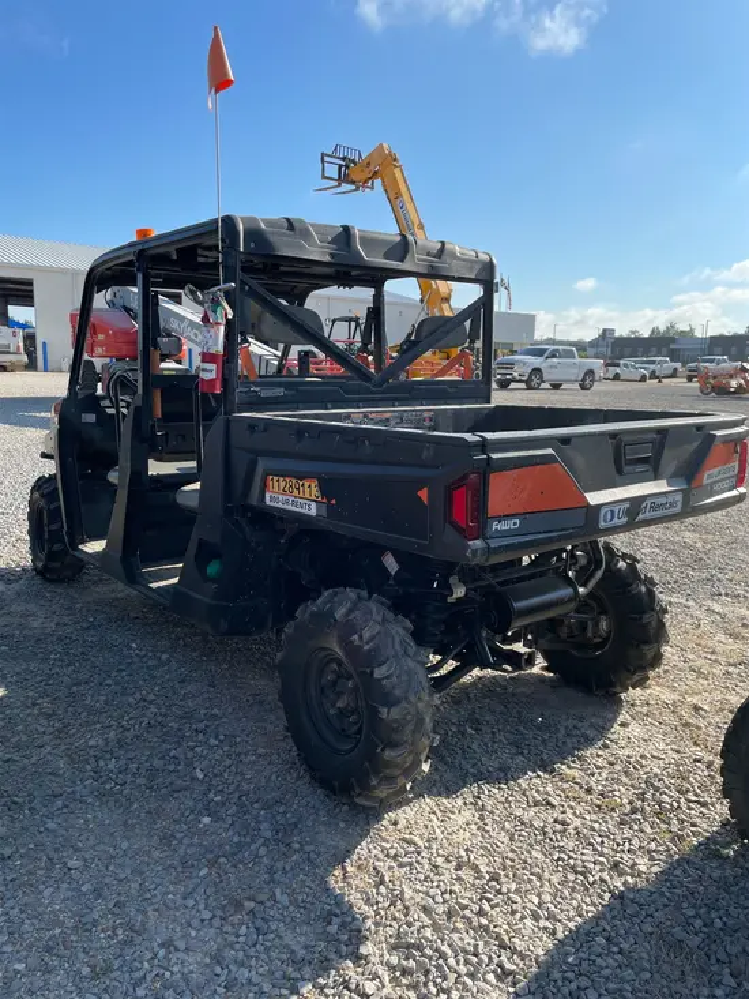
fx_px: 750
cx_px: 374
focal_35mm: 26
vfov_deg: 67.3
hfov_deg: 53.1
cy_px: 500
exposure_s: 1/2353
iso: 32
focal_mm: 4.2
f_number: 1.6
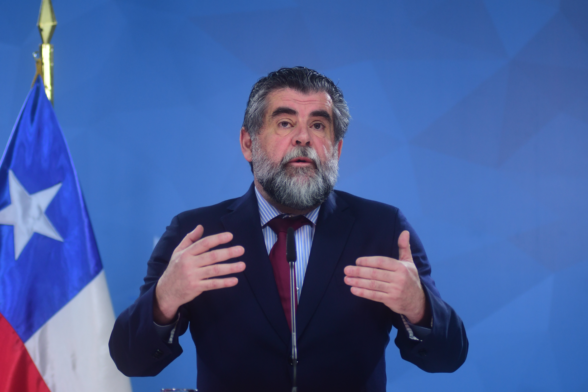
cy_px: 196
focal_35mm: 120
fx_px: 1960
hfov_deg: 17.1
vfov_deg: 11.4
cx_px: 294
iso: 800
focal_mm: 80
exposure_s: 1/250
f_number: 2.8
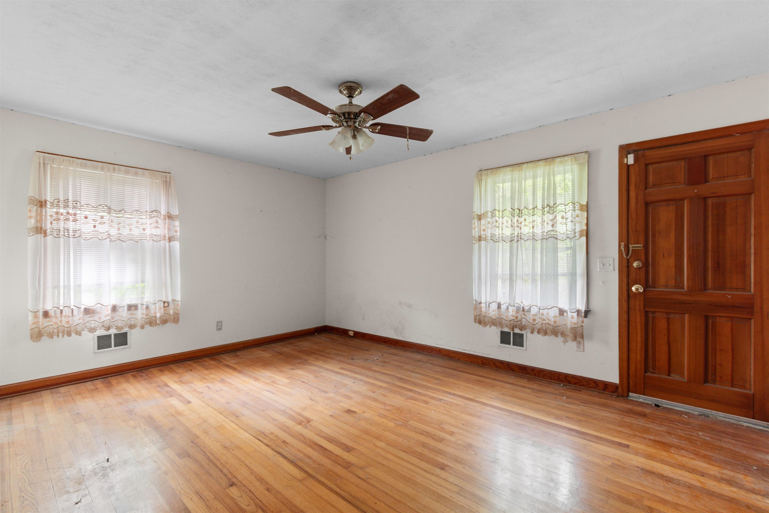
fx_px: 320
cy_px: 256
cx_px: 384
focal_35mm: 15
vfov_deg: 77.3
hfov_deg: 100.4
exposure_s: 2
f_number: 4.5
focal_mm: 10
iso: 100
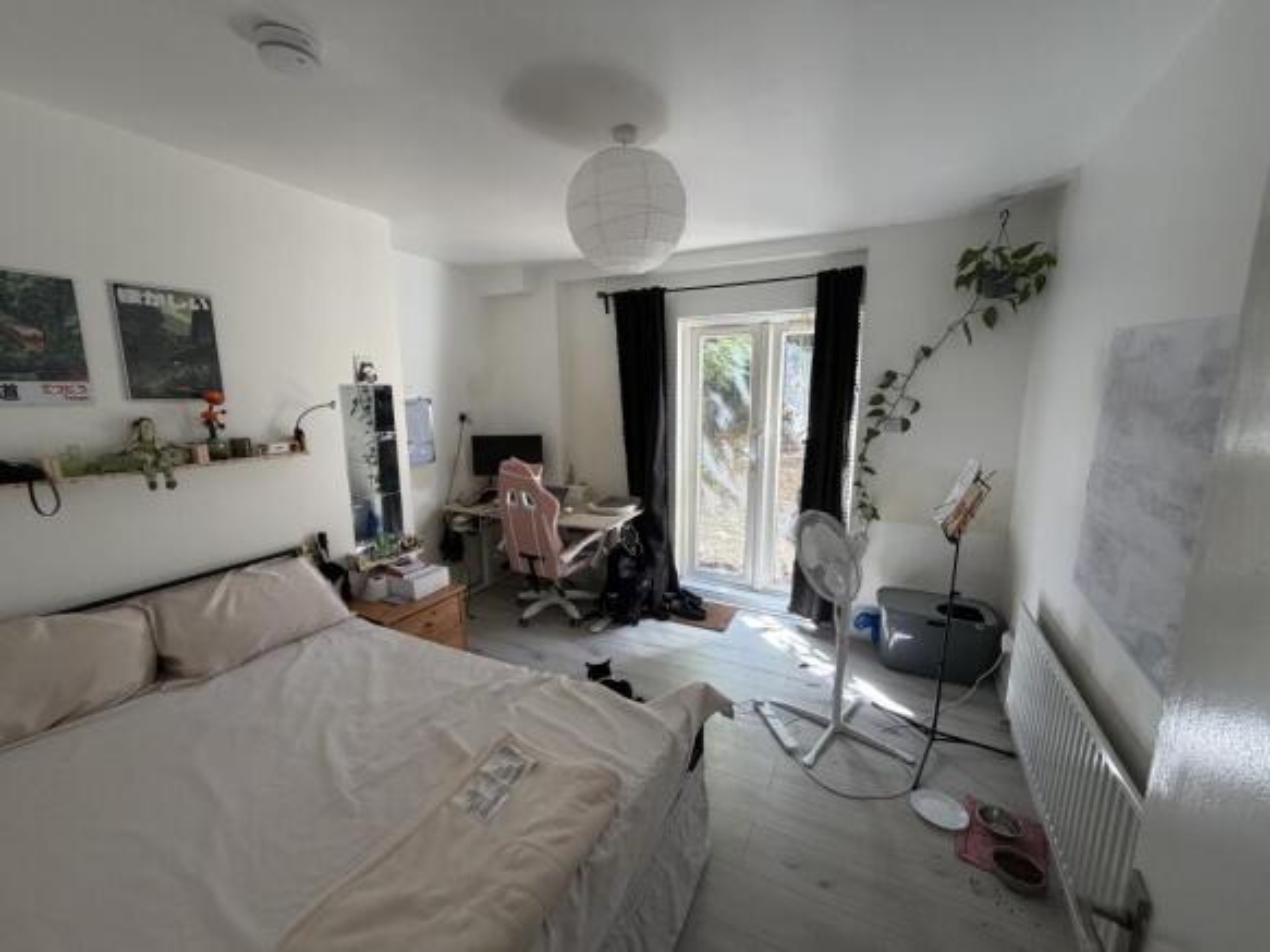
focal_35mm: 14
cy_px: 476
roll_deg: +0.6
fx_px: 514
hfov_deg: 102.1
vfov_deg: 85.7
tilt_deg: -9.7
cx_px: 635
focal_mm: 2.22
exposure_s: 1/121
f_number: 2.2
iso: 320
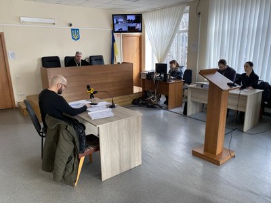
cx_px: 136
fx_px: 204
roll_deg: +1.4
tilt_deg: -14.1
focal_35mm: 26
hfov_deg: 67.3
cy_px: 102
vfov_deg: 53.1
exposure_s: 1/121
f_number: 1.8
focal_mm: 4.25
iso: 80
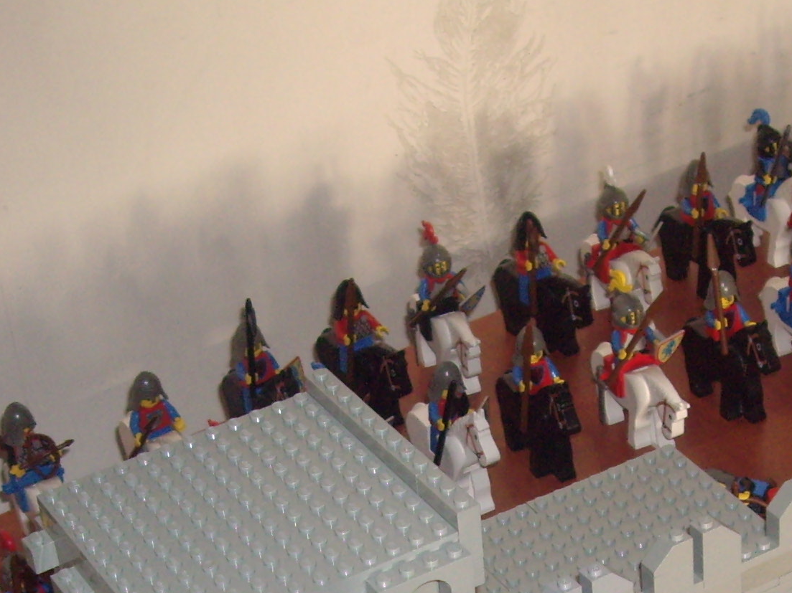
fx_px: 2219
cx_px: 501
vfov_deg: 14.7
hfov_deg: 20.2
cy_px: 741
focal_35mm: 97
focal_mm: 6.2
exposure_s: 1/40
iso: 200
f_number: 2.7
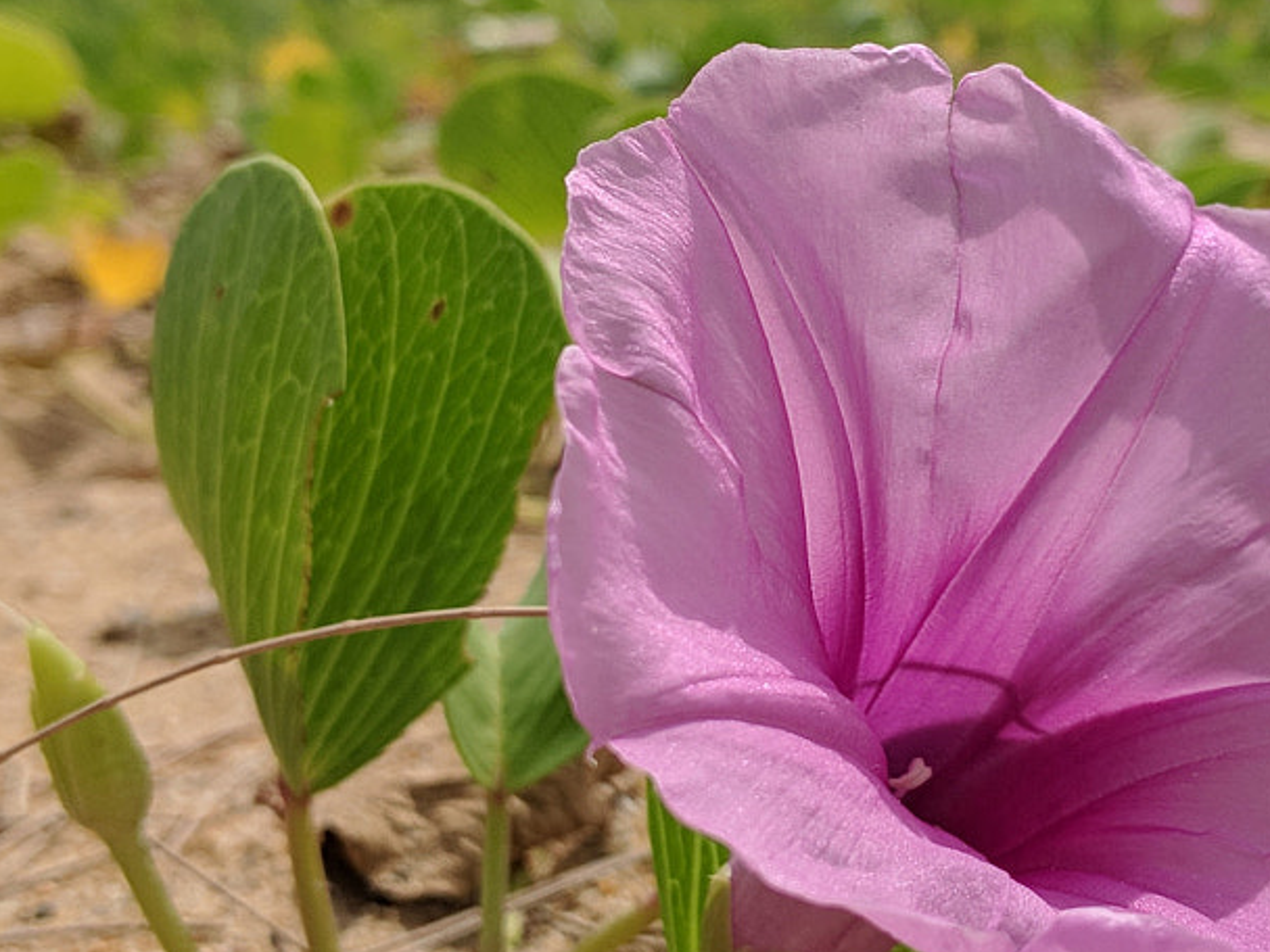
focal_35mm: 71
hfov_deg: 27.1
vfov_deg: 20.7
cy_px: 380
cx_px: 915
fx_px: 2605
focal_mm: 4.44
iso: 52
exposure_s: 1/5848
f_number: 1.8
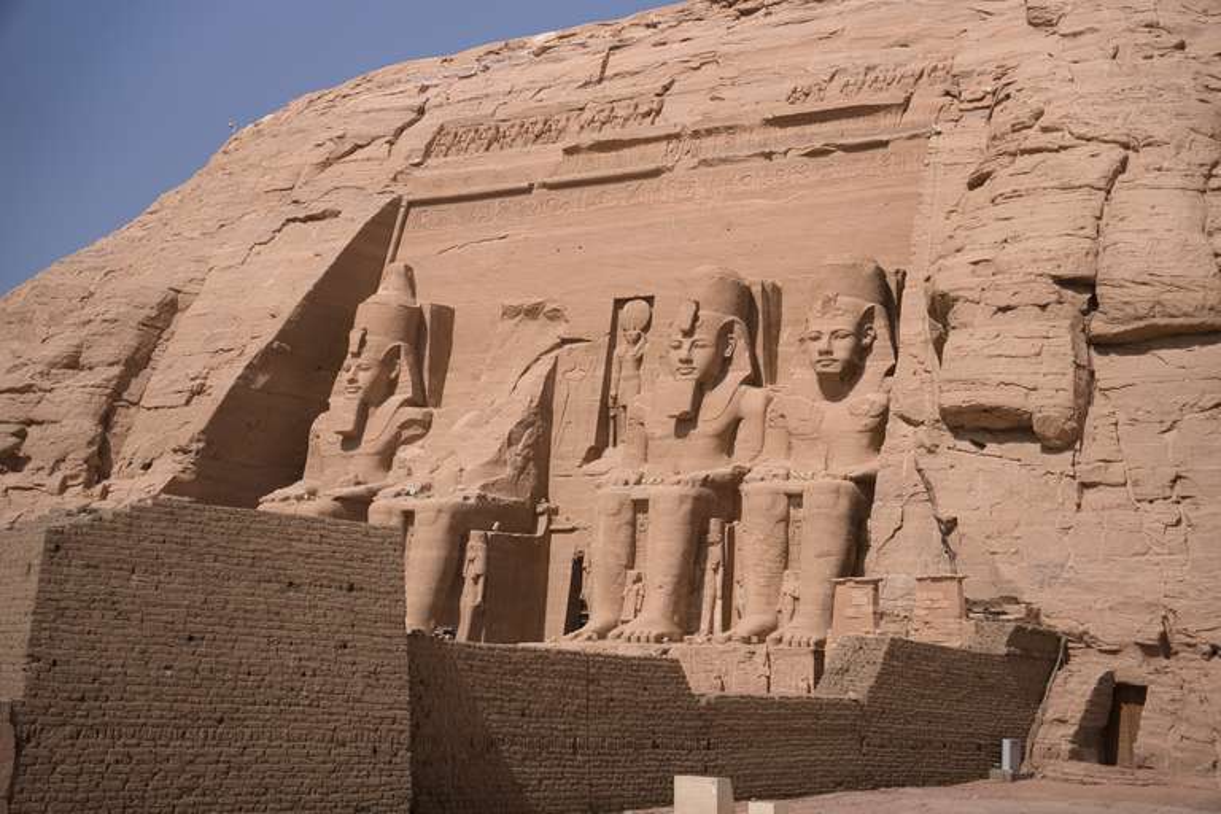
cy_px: 407
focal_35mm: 52
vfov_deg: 26.0
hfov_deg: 38.3
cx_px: 610
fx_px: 1760
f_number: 2.8
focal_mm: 34.6
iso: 100
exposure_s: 1/4000
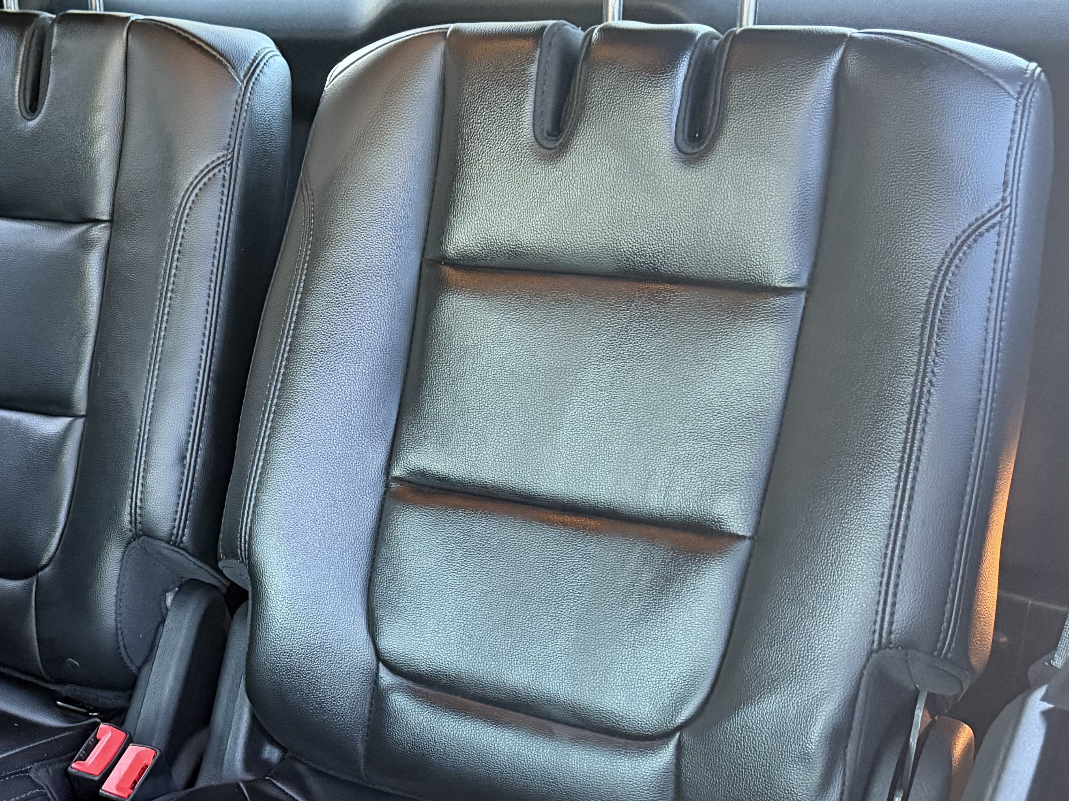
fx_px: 1606
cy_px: 500
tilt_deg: -18.8
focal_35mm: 52
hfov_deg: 35.1
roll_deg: -1.4
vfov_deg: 27.9
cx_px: 144
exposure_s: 1/60
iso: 800
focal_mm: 6.76
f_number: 1.78
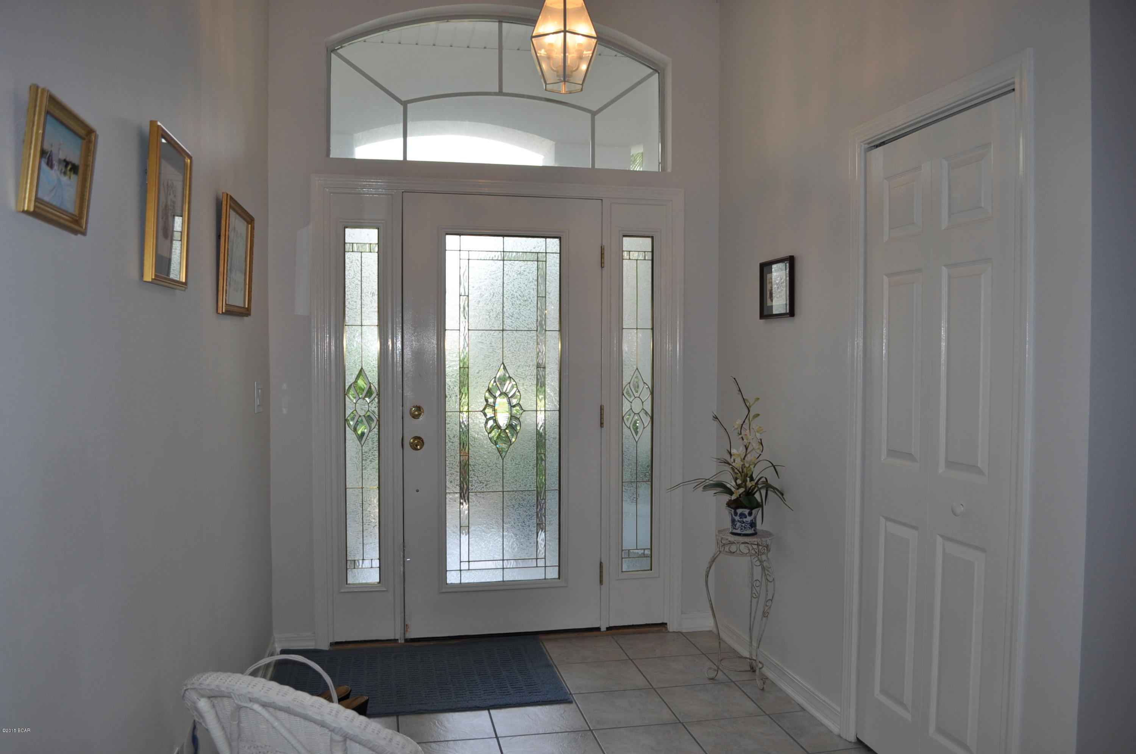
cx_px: 568
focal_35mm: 27
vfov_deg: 47.8
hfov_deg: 67.4
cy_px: 377
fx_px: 851
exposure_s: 1/200
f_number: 4.5
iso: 200
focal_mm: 18
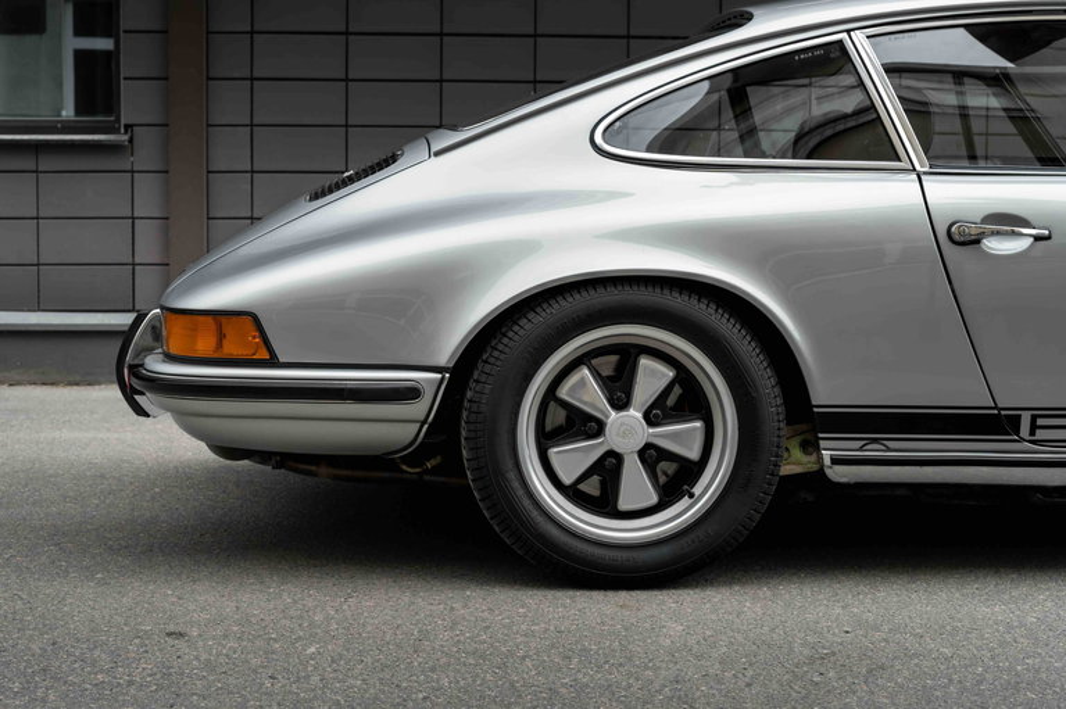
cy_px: 354
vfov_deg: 29.8
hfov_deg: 43.6
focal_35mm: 45
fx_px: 1332
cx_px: 533
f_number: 6.3
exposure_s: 1/200
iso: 500
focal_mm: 45
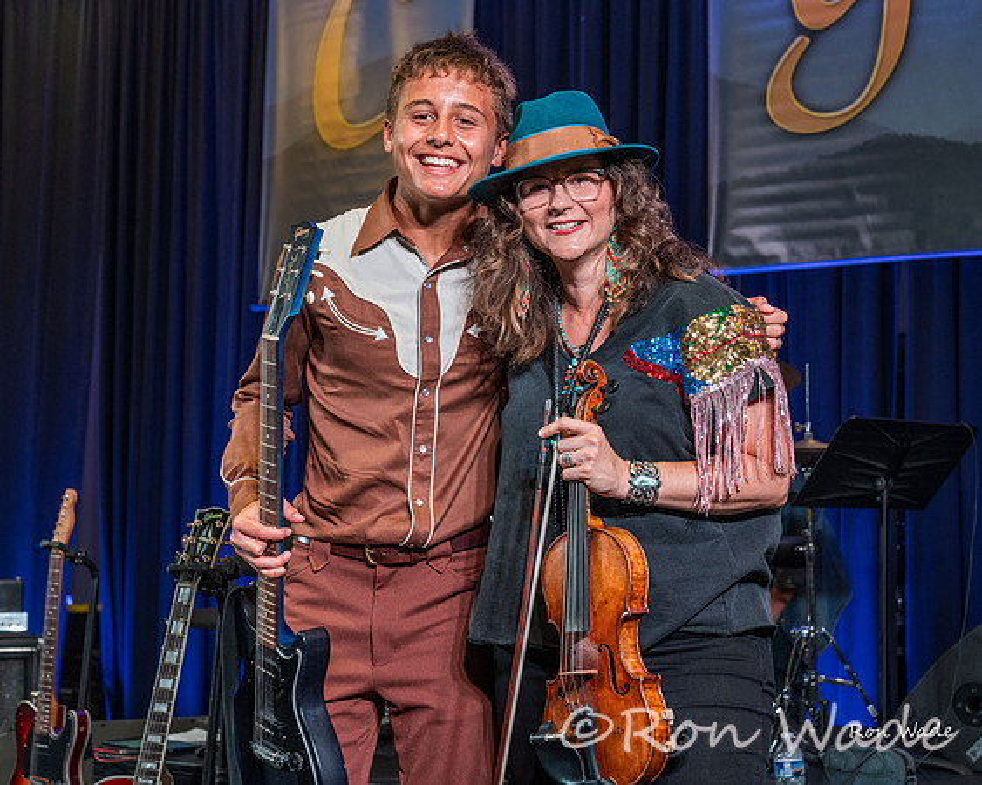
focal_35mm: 56
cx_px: 589
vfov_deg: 27.0
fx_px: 1636
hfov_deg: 33.3
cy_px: 392
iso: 2000
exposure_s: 1/200
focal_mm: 50
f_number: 5
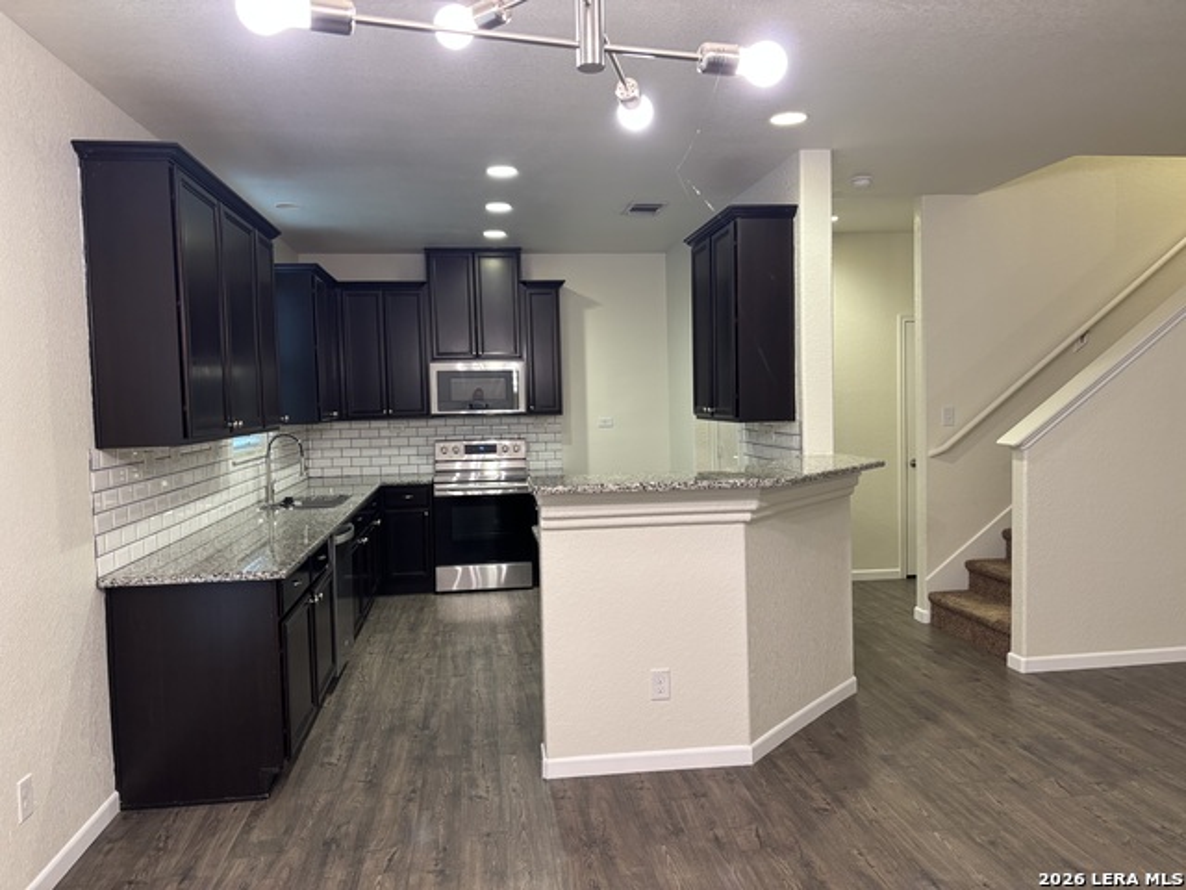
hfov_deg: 67.3
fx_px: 891
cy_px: 445
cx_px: 593
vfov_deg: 53.1
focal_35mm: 26
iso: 200
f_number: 1.6
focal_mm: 5.96
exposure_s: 1/60
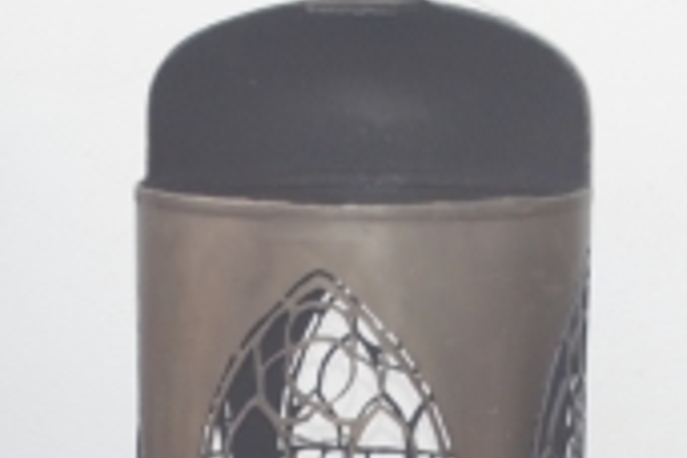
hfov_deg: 7.1
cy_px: 944
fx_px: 5568
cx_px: 265
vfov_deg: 4.6
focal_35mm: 292
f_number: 5
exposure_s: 1/125
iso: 110
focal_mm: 35
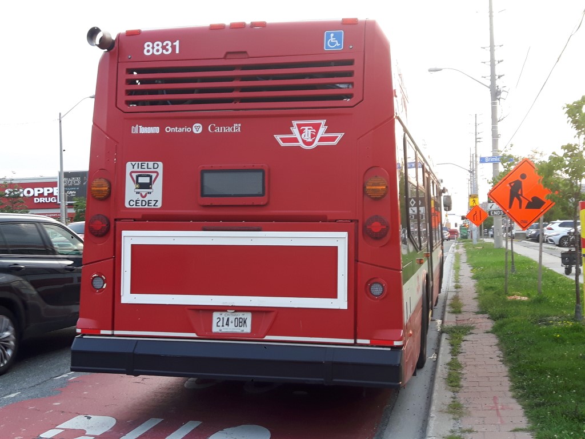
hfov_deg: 58.4
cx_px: 292
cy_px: 220
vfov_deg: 45.4
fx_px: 524
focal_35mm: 31
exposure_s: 1/100
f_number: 1.9
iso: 40
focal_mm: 3.7
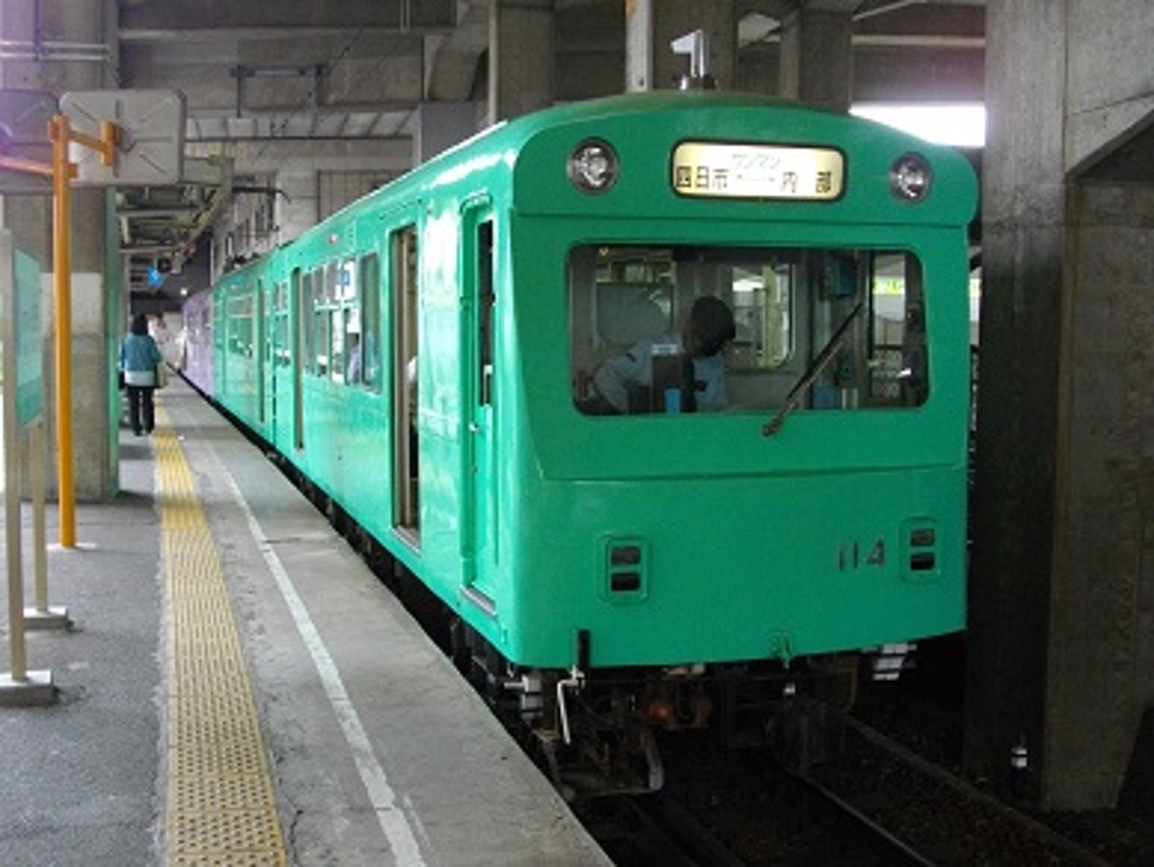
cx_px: 577
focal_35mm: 40
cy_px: 434
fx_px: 1334
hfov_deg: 46.8
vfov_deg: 36.0
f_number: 3.2
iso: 400
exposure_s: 1/80
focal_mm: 7.1
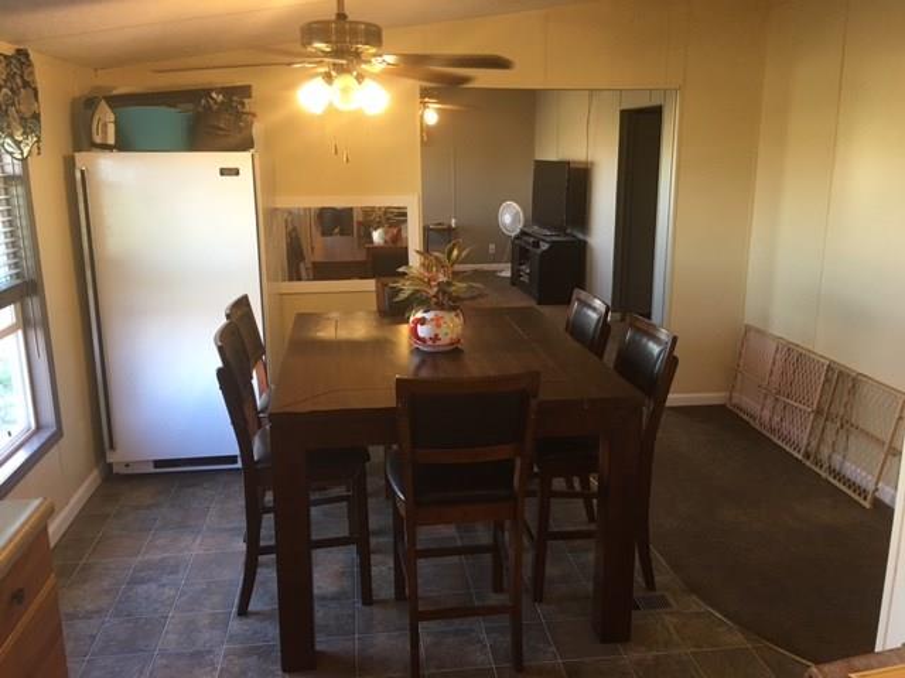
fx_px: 758
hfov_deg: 61.7
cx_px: 452
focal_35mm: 29
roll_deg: -0.4
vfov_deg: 48.2
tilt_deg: -13.1
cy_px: 339
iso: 50
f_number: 2.2
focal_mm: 4.15
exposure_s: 1/15
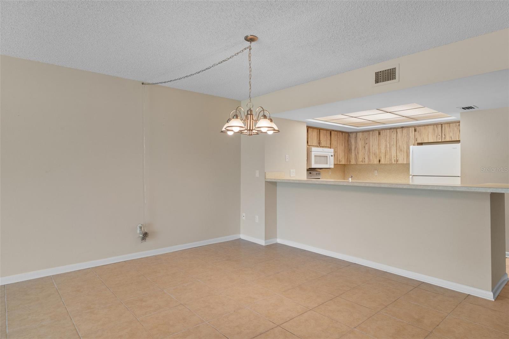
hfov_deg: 81.2
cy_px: 170
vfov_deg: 59.5
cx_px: 254
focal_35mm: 21
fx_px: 297
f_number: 8
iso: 320
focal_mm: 14
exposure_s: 1/1.43
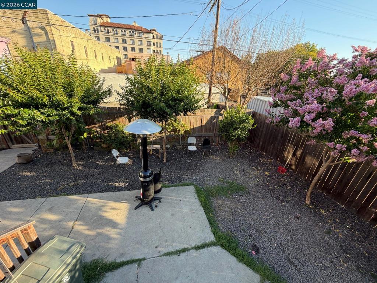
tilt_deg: -26.4
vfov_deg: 85.7
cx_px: 188
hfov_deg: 102.1
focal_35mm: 14
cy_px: 142
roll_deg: -3.4
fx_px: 152
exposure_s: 1/138
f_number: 2.2
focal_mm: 2.22
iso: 40
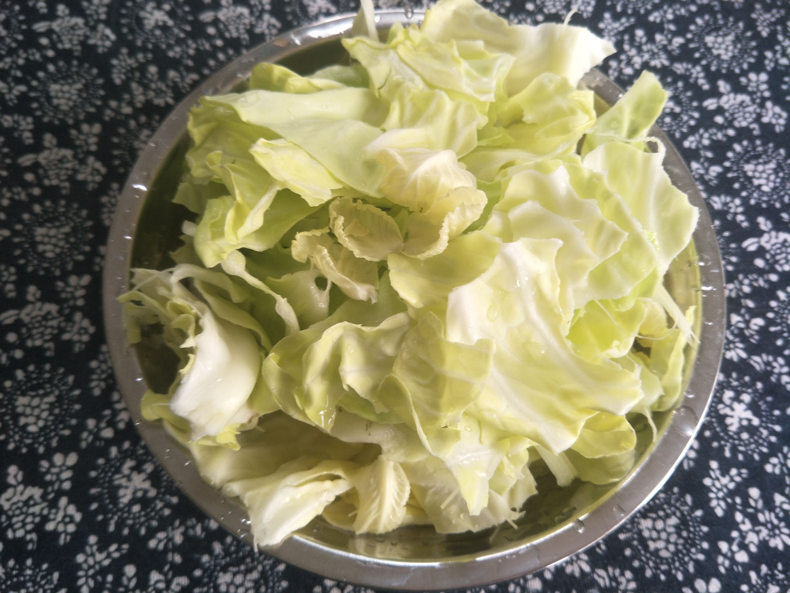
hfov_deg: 71.6
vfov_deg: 56.8
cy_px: 296
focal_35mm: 24
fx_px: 548
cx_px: 395
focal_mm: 4.1
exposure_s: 1/50
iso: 47
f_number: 1.7
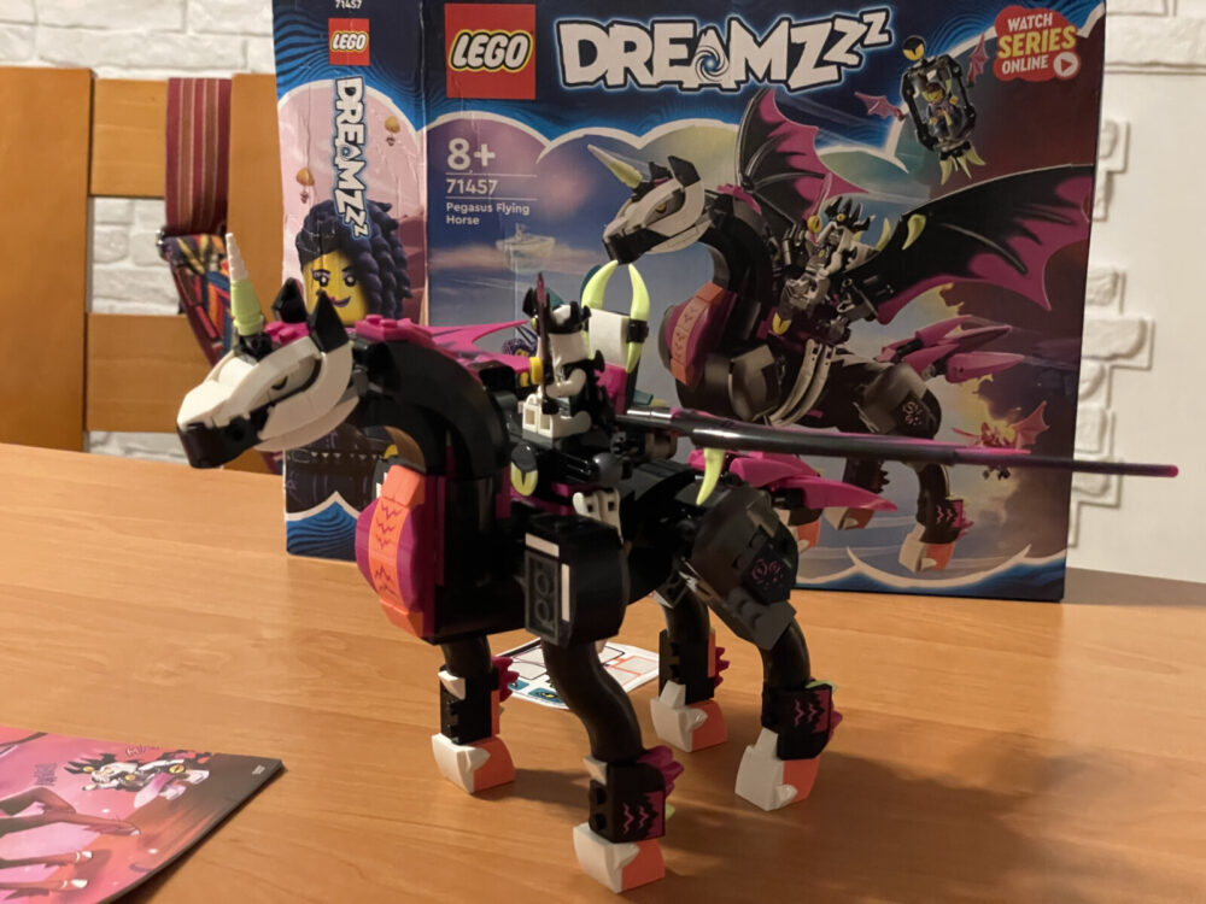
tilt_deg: -14.4
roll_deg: -1.7
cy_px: 452
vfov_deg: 28.0
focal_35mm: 52
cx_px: 603
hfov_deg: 36.8
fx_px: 1812
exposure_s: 1/33
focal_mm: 6
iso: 800
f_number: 2
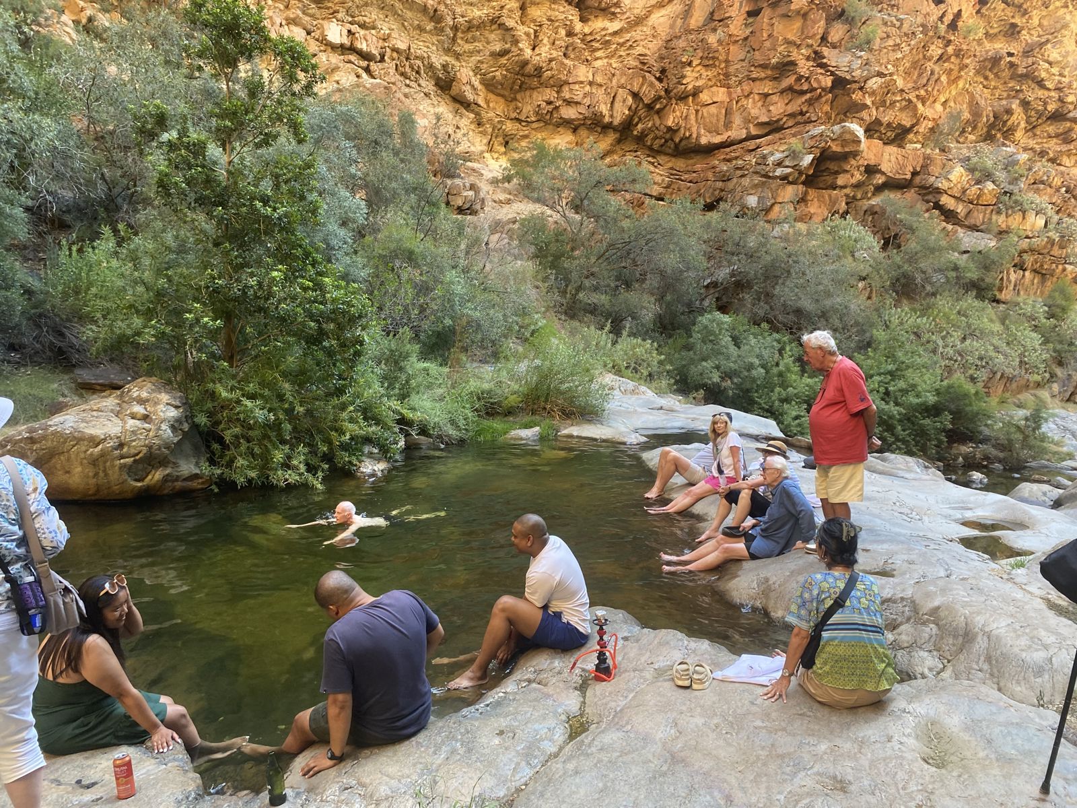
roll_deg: +0.4
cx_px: 538
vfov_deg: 53.1
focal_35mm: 26
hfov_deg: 67.3
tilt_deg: -7.4
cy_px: 404
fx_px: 809
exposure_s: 1/100
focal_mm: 4.25
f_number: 1.8
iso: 125
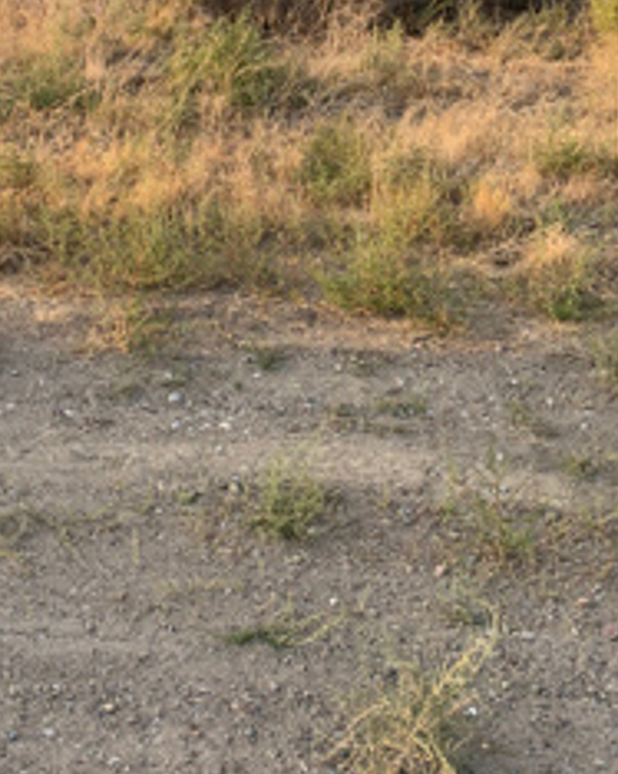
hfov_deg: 28.9
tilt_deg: -11.8
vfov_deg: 34.6
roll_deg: +2.0
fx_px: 1190
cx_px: 208
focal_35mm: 52
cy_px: 129
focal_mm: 4.25
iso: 25
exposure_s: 1/864
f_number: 1.8
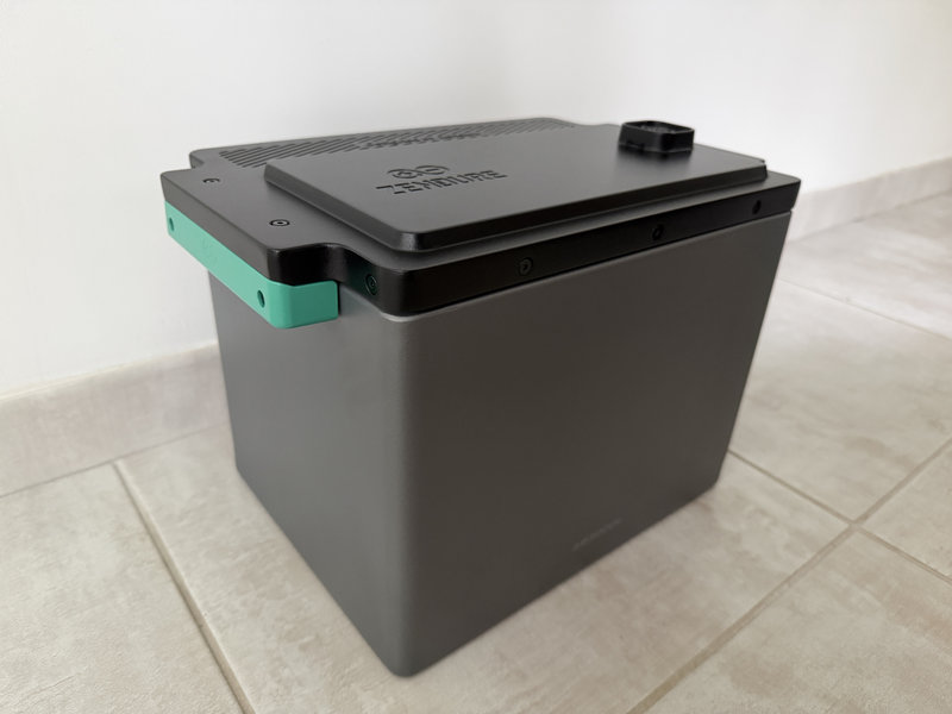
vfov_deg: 56.8
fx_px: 660
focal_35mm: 24
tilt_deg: -28.6
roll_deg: -3.2
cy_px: 357
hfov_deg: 71.6
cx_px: 476
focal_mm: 6.76
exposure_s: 1/60
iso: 640
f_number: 1.78
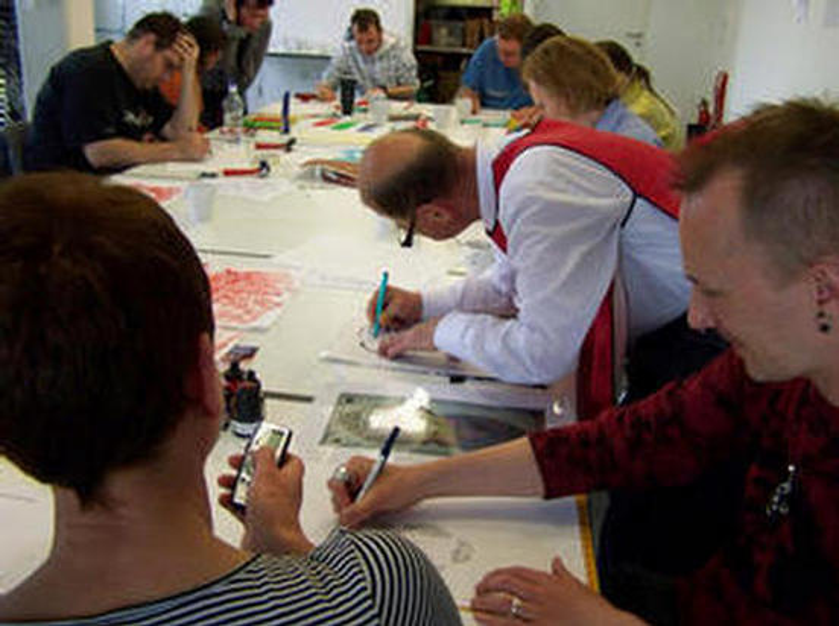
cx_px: 420
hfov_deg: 49.1
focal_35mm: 38
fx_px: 919
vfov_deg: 37.6
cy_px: 313
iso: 200
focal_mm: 6.3
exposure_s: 1/60
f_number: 2.8
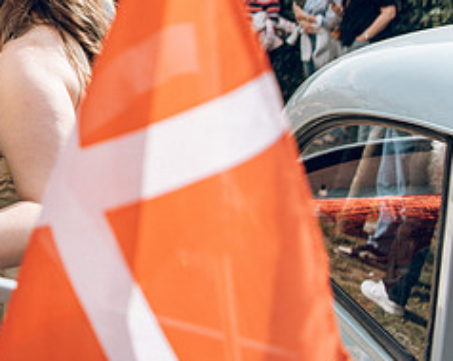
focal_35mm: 55
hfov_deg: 29.6
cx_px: -82
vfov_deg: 26.2
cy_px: 7
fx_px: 737
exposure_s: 1/1250
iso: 100
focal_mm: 24
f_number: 2.8
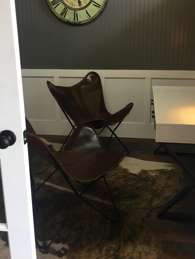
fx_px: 285
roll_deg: +0.6
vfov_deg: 48.5
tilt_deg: -13.7
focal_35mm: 38
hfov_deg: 37.7
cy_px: 96
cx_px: 103
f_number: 2.2
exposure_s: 1/15
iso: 25
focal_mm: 4.15
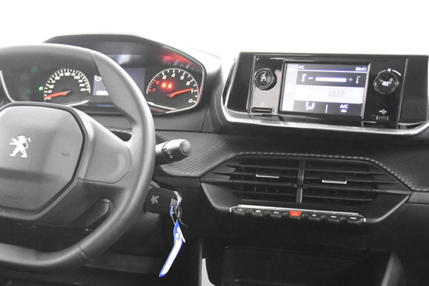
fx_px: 715
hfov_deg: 32.4
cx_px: 79
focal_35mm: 60
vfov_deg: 22.4
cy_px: 214
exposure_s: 1/40
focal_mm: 24
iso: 11400
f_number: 3
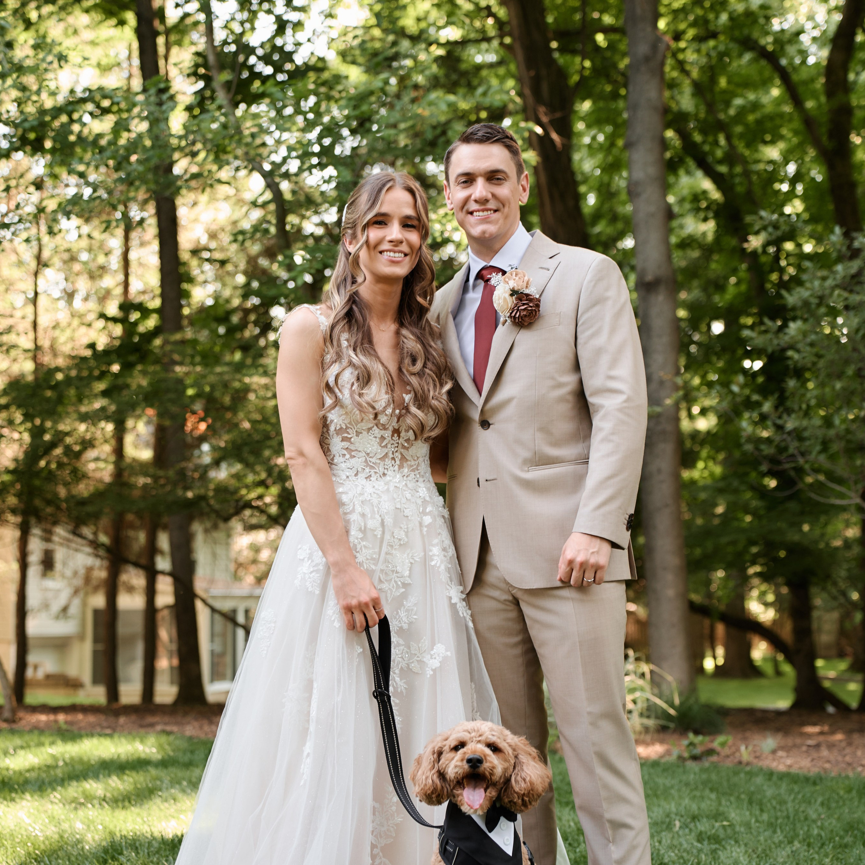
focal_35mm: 62
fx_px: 1753
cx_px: 431
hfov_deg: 27.7
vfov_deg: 27.7
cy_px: 462
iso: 320
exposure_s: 1/125
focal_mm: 48
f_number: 2.8
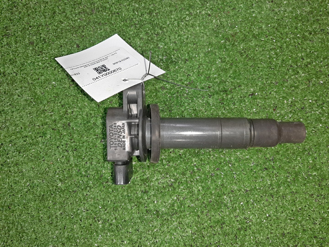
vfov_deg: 53.1
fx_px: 247
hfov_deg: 67.3
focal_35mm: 26
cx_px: 164
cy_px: 124
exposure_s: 1/50
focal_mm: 3.93
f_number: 1.7
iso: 114
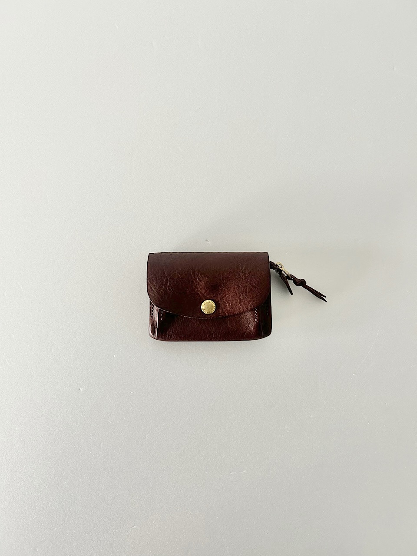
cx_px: 208
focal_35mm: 26
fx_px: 418
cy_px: 278
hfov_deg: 53.1
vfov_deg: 67.3
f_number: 1.5
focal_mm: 5.7
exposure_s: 1/60
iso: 200
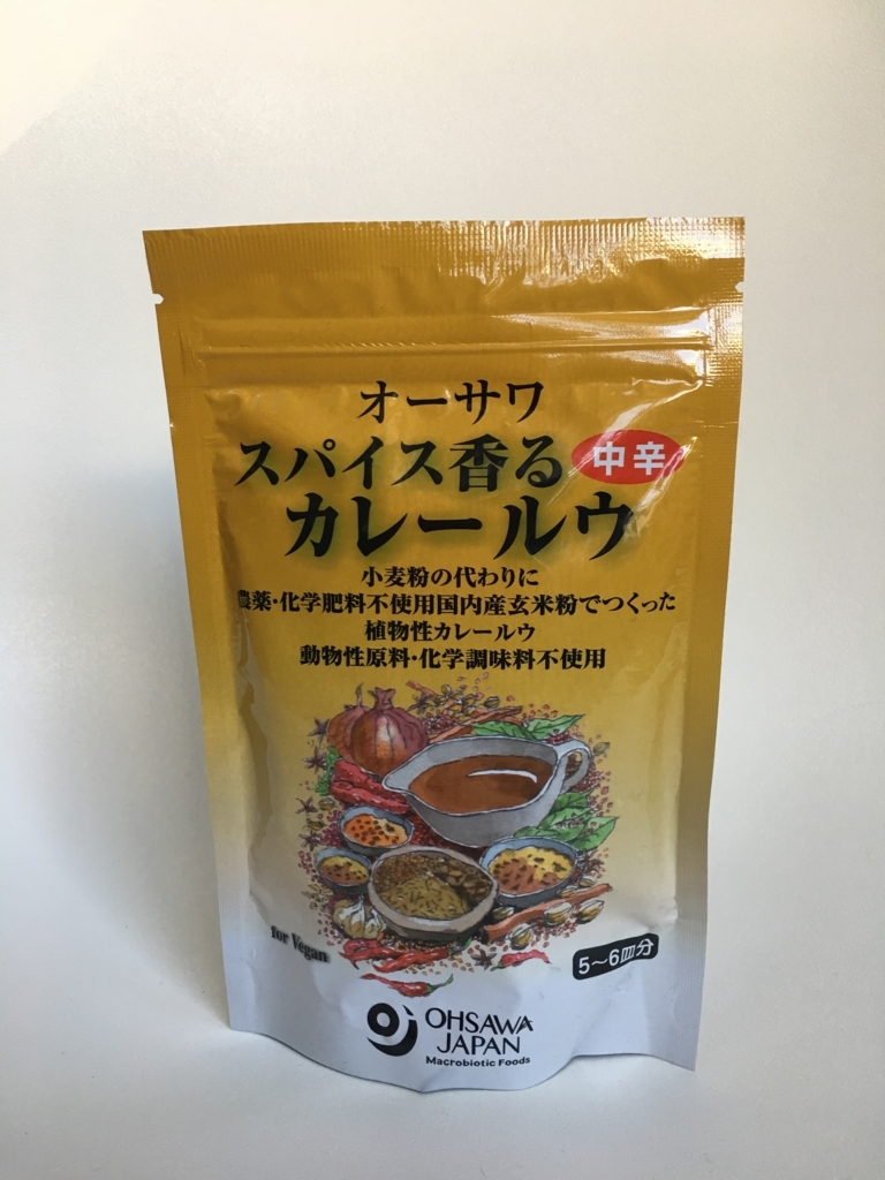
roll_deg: +1.1
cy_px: 590
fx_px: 989
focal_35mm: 29
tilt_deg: -14.5
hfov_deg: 48.2
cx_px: 442
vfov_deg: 61.7
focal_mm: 4.15
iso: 40
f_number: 2.2
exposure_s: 1/33
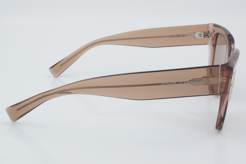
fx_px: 512
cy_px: 82
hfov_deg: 27.0
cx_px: 123
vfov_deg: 18.2
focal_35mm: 75
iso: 100
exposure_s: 1/4
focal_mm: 50
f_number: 32
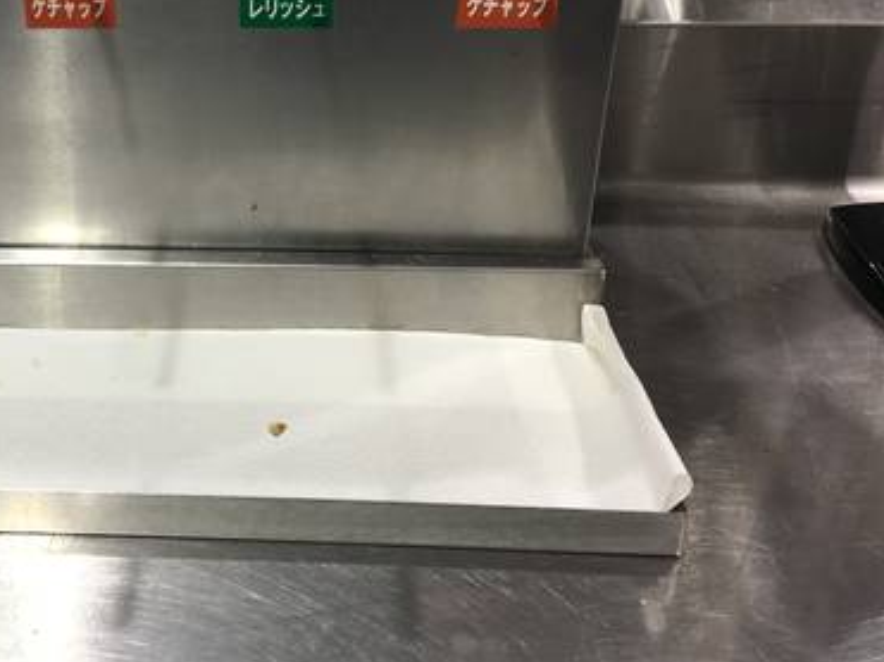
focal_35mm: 50
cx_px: 162
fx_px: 1276
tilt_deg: -26.3
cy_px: 167
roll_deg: +1.1
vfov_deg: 28.7
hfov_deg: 36.7
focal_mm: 4.15
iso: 32
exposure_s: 1/60
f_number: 2.2
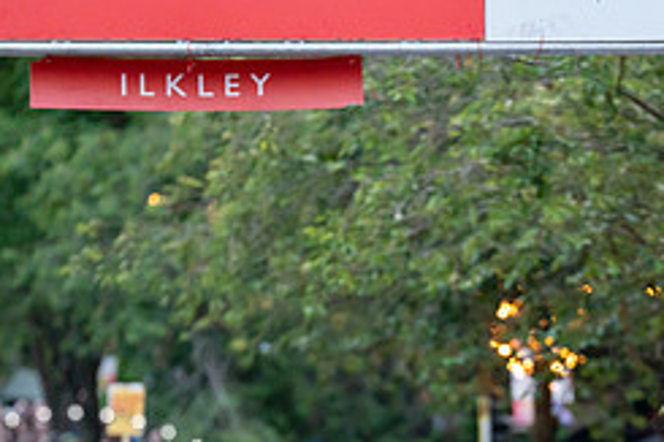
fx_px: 8736
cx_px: 496
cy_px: 522
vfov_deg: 2.9
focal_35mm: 474
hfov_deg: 4.4
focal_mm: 200
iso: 3200
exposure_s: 1/1000
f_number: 2.8
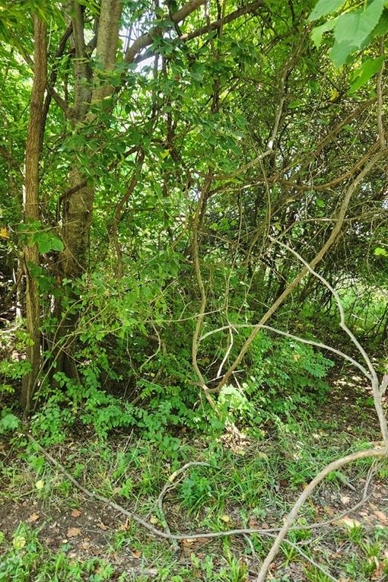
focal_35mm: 24
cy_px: 291
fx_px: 388
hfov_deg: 53.1
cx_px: 182
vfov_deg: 73.7
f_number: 1.8
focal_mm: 5.54
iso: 160
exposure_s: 1/120
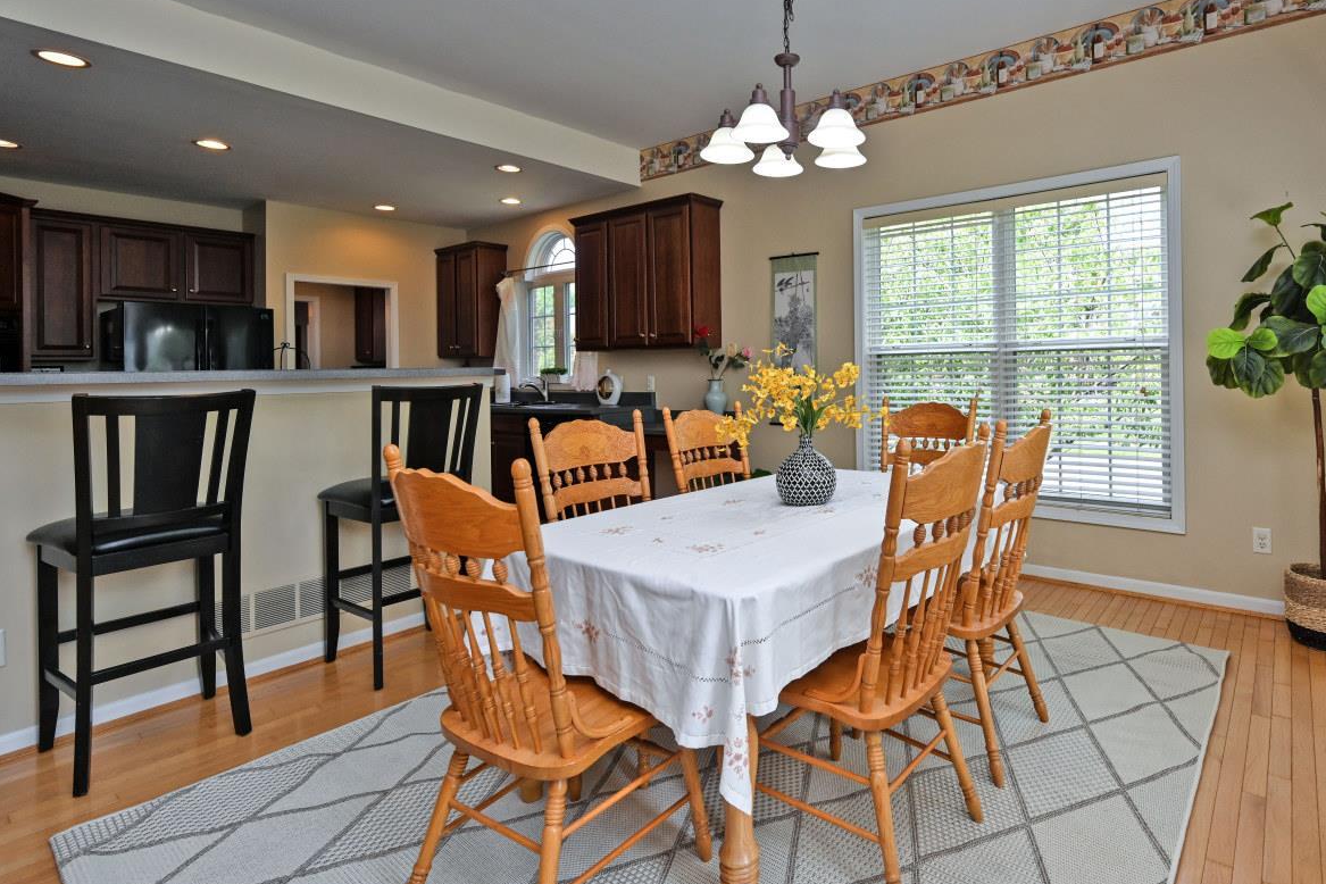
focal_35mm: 18
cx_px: 797
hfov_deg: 88.8
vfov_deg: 66.8
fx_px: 663
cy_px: 360
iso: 200
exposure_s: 1/100
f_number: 5.6
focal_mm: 14
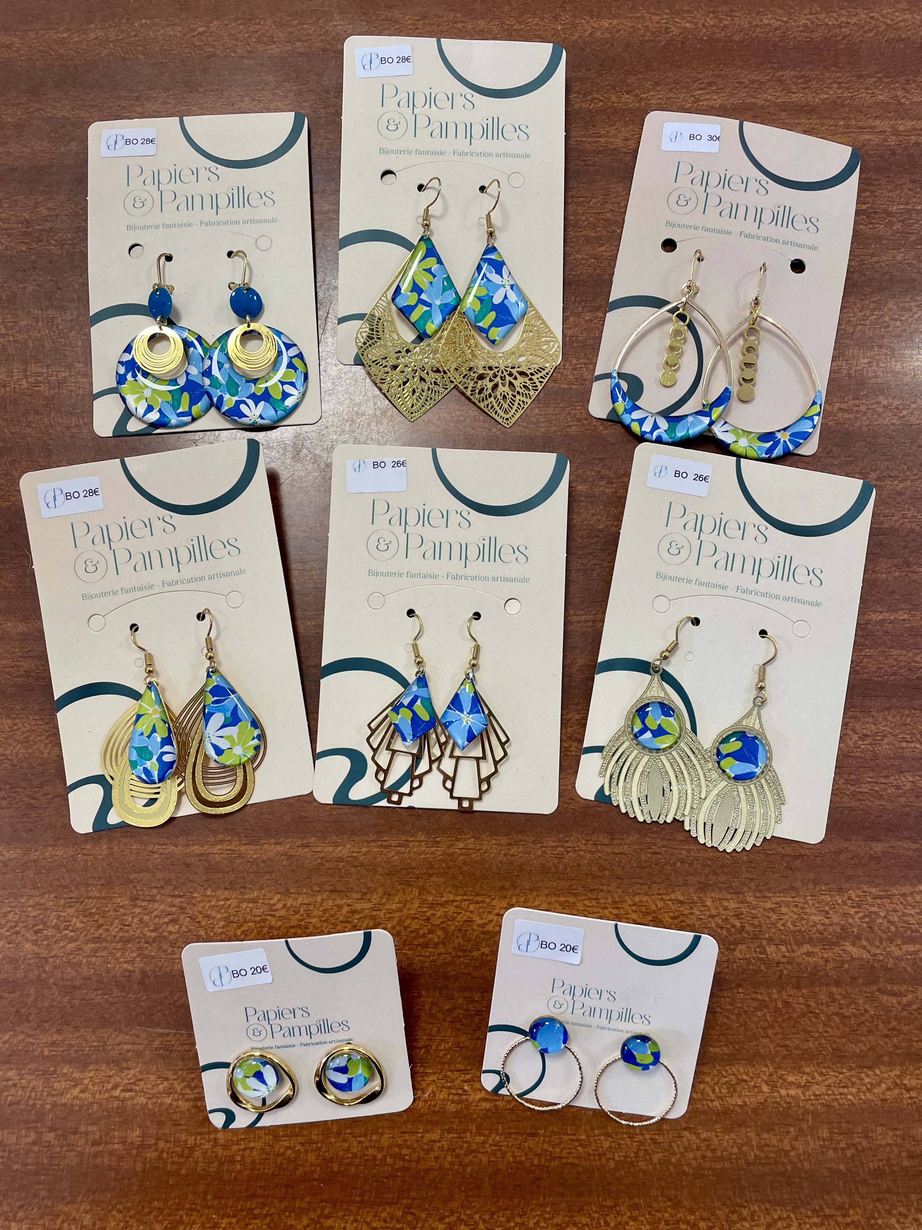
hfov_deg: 53.1
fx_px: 923
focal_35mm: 26
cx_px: 461
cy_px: 615
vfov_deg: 67.3
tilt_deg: -79.6
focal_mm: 4.2
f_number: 1.6
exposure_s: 1/100
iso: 80
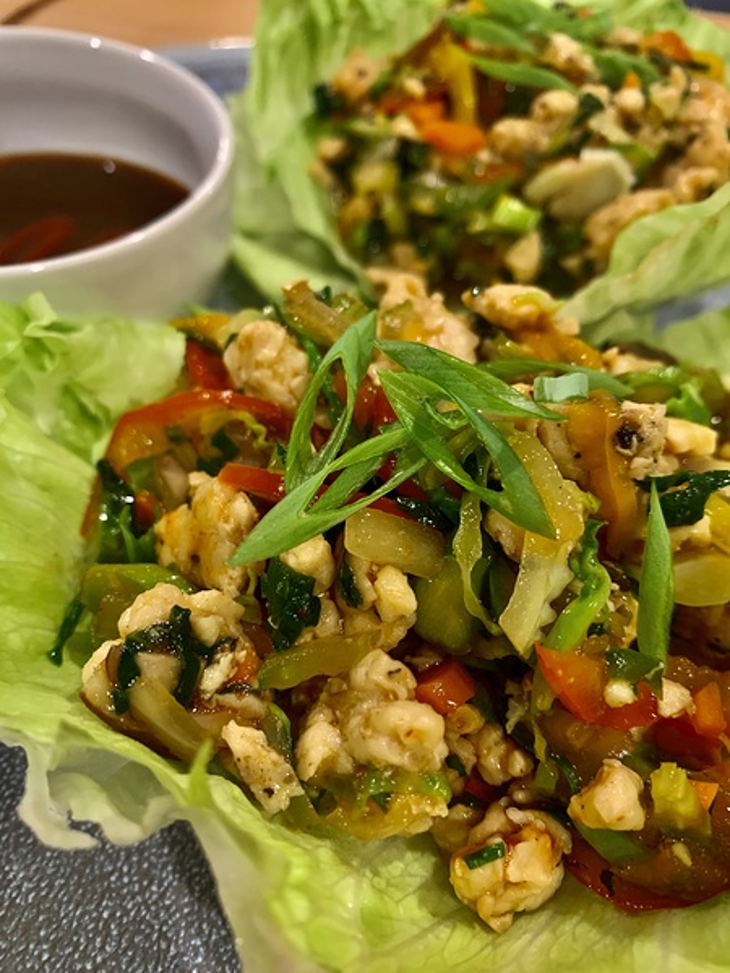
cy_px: 486
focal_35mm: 26
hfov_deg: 53.1
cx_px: 365
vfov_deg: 67.3
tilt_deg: -49.2
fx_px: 731
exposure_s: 1/60
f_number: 1.8
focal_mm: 4.25
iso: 320
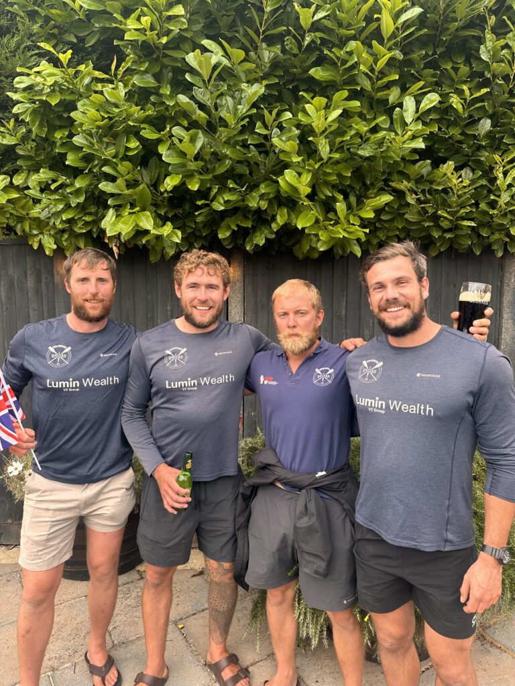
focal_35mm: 24
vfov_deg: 71.6
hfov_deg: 56.8
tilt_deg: -6.7
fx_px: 476
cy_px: 343
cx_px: 258
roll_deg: -1.3
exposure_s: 1/100
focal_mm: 6.86
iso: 100
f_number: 1.78
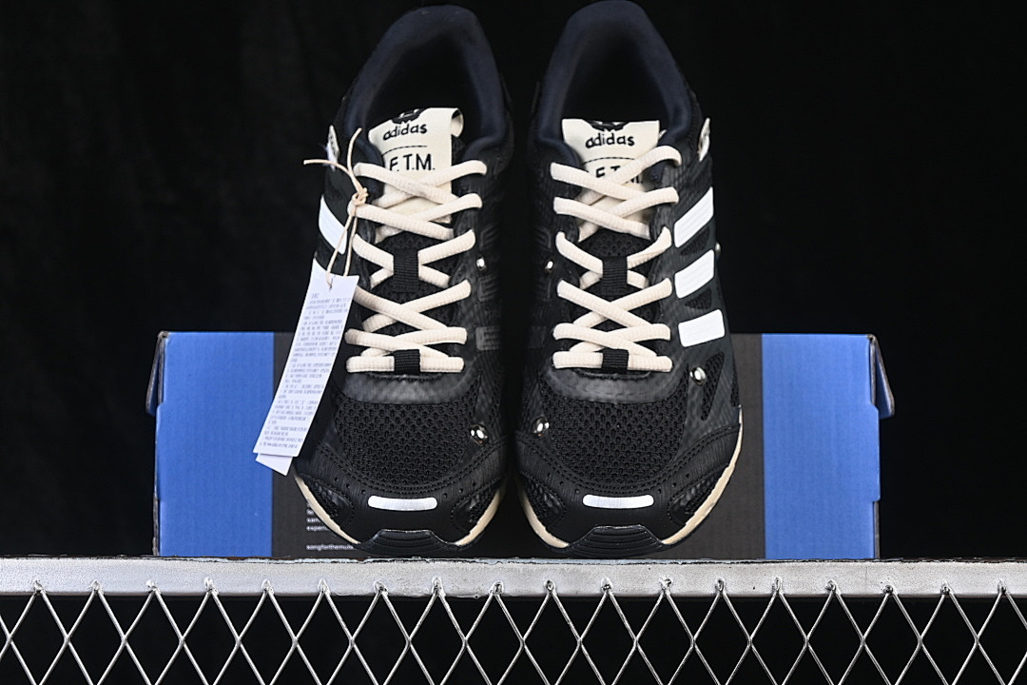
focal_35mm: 75
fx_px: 2139
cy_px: 342
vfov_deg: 18.2
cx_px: 514
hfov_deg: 27.0
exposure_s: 1/60
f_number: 6.3
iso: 160
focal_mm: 50
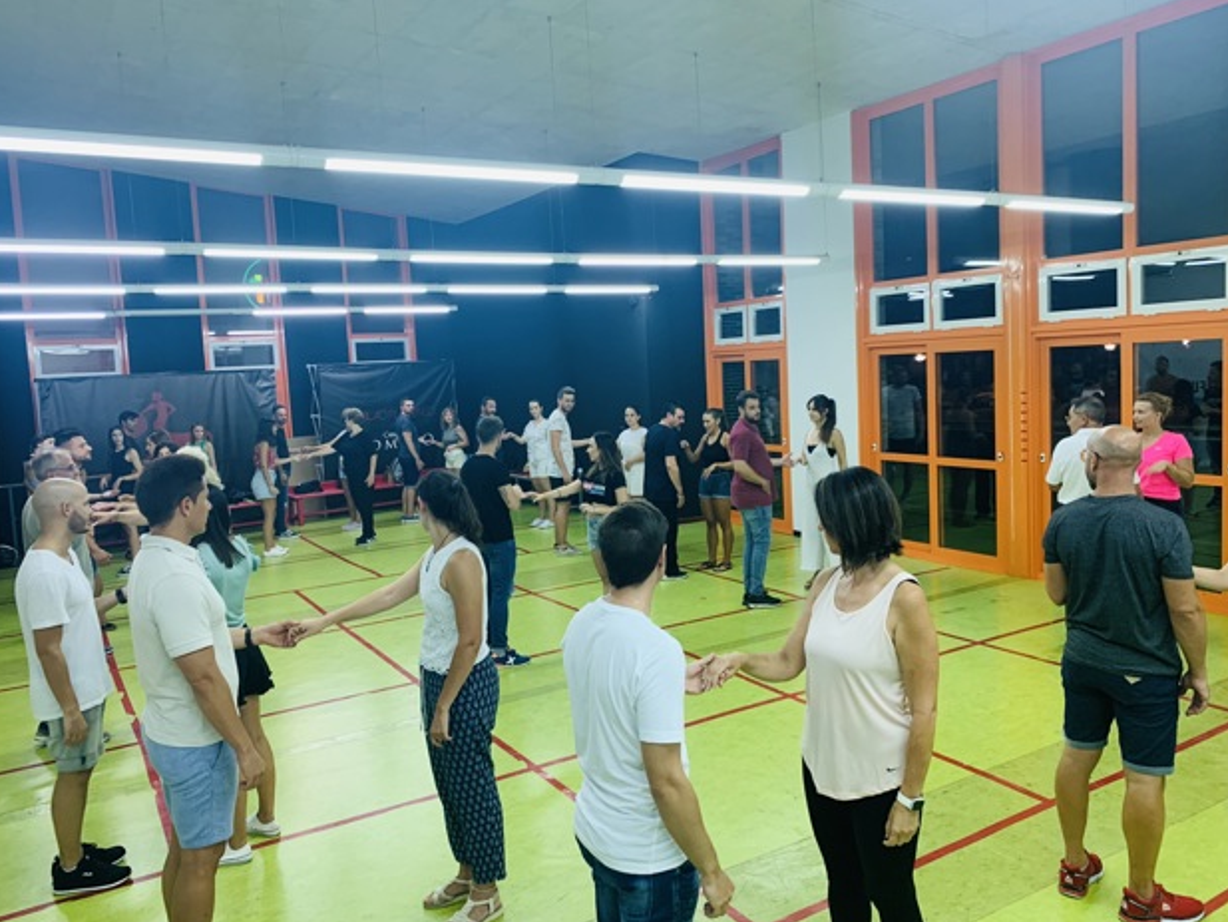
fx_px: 958
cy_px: 463
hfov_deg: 65.3
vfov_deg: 51.4
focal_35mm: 27
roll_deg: +3.2
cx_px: 596
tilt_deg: -5.5
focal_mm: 4.25
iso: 125
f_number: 1.8
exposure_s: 1/50
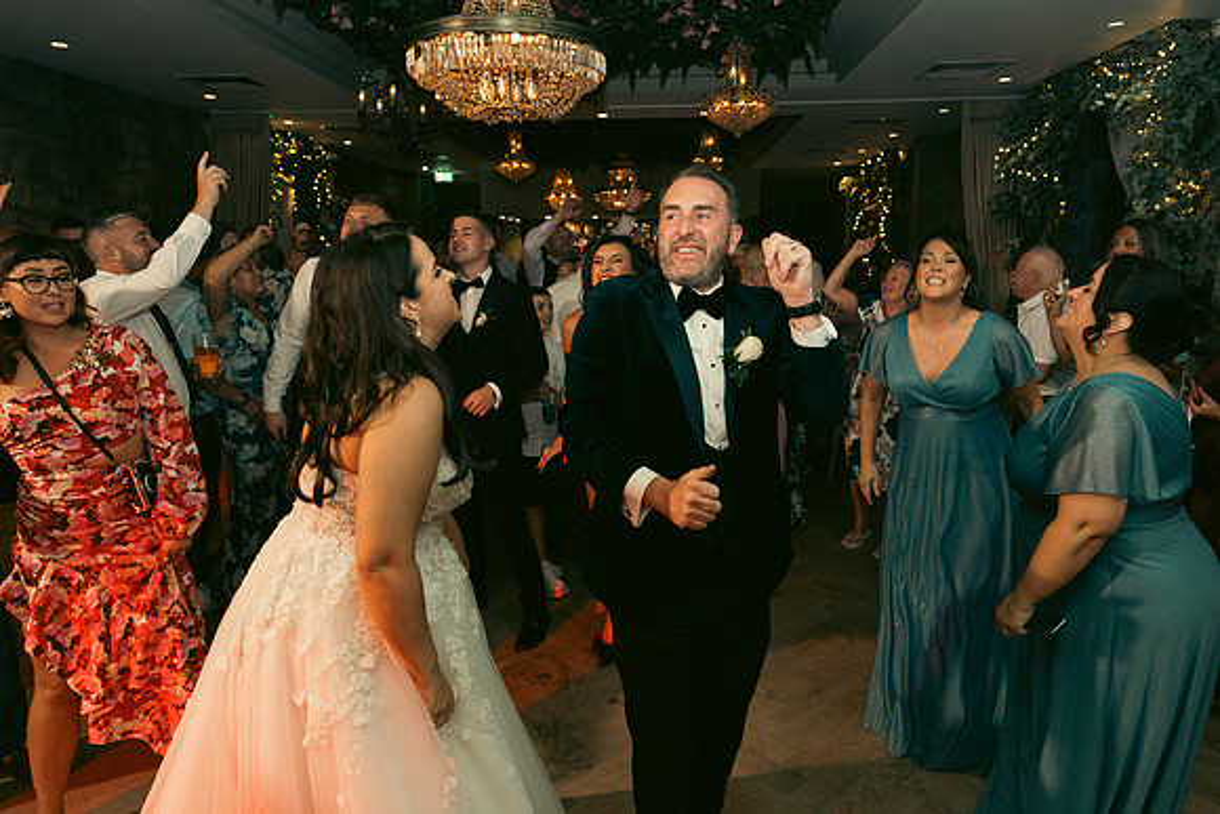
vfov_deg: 53.2
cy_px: 407
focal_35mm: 24
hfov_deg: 73.7
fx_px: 813
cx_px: 610
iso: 2500
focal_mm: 24
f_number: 3.5
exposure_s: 1/160
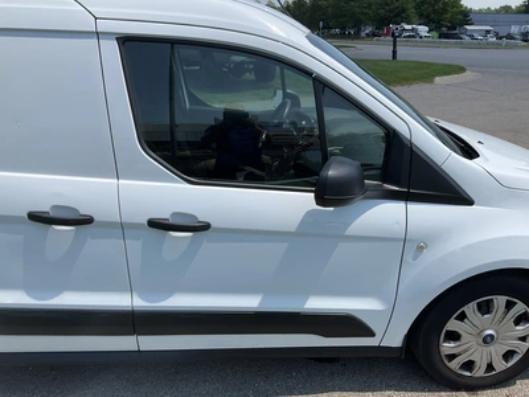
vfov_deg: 48.2
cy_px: 198
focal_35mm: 29
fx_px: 443
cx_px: 264
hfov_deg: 61.7
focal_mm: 3
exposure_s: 1/1912
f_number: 1.8
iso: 25
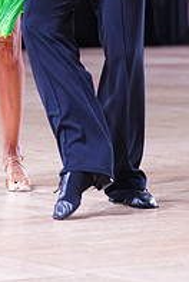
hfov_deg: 4.6
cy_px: -132
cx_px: 19
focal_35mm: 300
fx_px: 2354
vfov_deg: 6.8
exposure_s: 1/400
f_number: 2.8
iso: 1600
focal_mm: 102
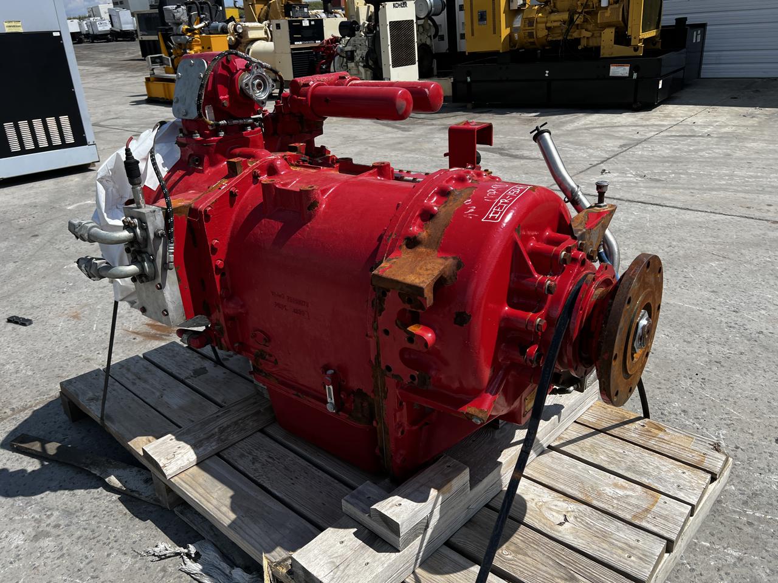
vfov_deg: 53.1
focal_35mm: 26
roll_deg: +5.0
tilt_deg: -25.9
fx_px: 584
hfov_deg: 67.3
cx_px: 389
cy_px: 292
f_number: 1.5
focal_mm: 5.7
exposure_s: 1/3968
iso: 50
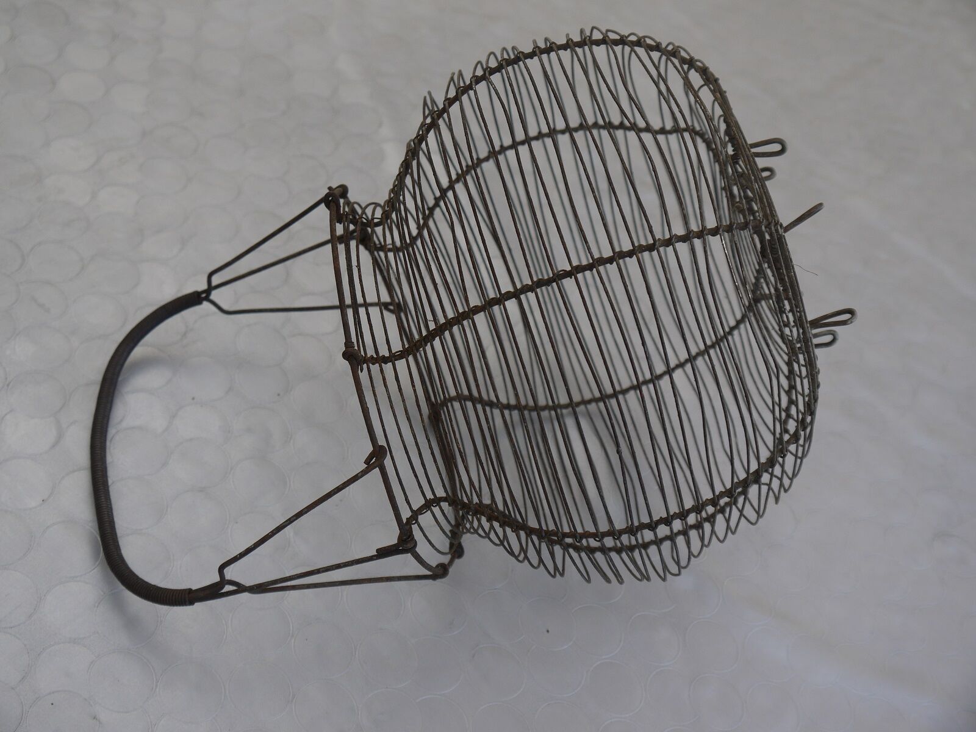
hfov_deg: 39.7
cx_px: 488
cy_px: 366
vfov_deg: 30.3
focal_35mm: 48
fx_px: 1353
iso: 100
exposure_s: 1/200
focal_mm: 24
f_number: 5.6
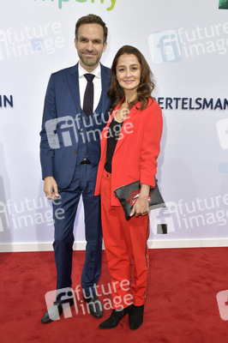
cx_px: 114
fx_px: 305
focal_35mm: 32
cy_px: 172
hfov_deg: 41.0
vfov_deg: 58.8
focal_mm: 32
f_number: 6.3
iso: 320
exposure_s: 1/160
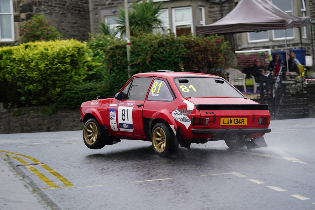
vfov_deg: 10.2
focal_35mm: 134
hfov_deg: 15.3
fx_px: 1172
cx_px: 158
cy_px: 105
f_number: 4
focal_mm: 134
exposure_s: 1/400
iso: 2500
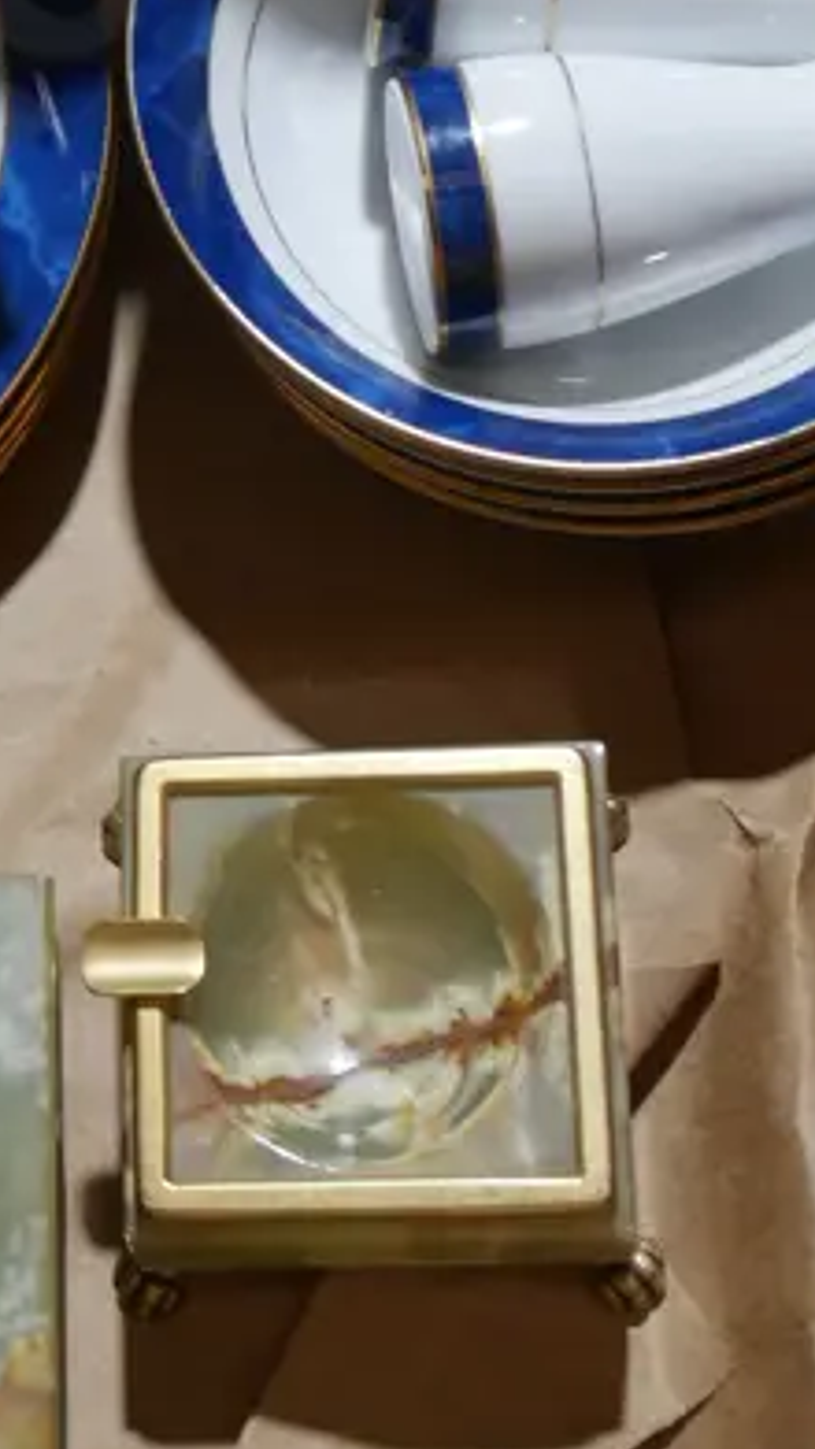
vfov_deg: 21.4
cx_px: -41
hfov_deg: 12.3
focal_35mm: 97
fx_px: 3726
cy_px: 96
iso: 320
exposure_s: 1/60
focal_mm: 17
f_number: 4
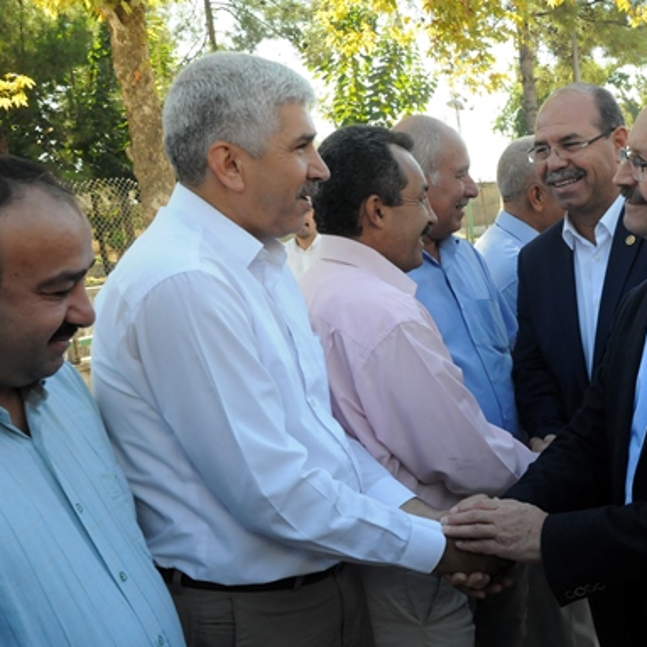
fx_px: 1078
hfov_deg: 32.5
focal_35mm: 51
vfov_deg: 33.4
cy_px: 322
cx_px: 520
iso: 800
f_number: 8
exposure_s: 1/250
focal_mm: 24
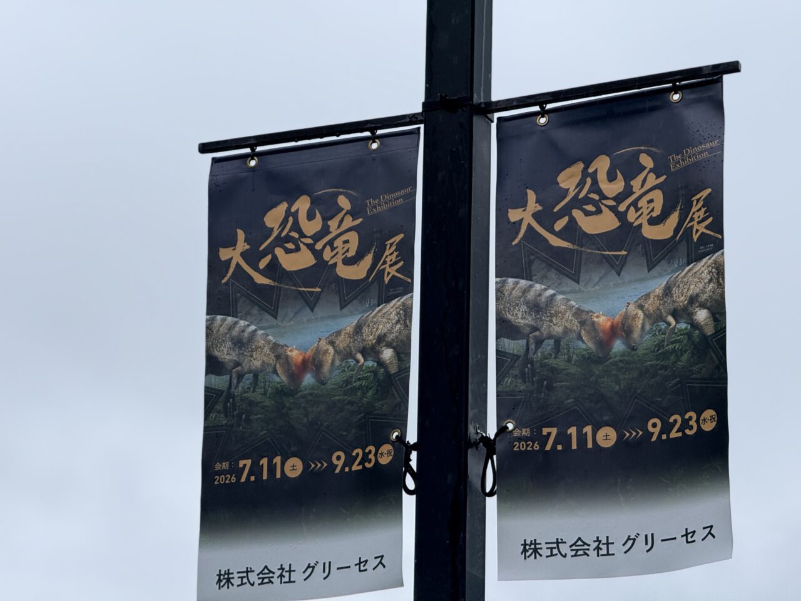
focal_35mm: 120
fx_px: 2777
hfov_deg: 16.4
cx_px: 400
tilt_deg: +17.5
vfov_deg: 12.3
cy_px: 300
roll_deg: -2.4
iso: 64
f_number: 2.8
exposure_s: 1/317
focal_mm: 15.66
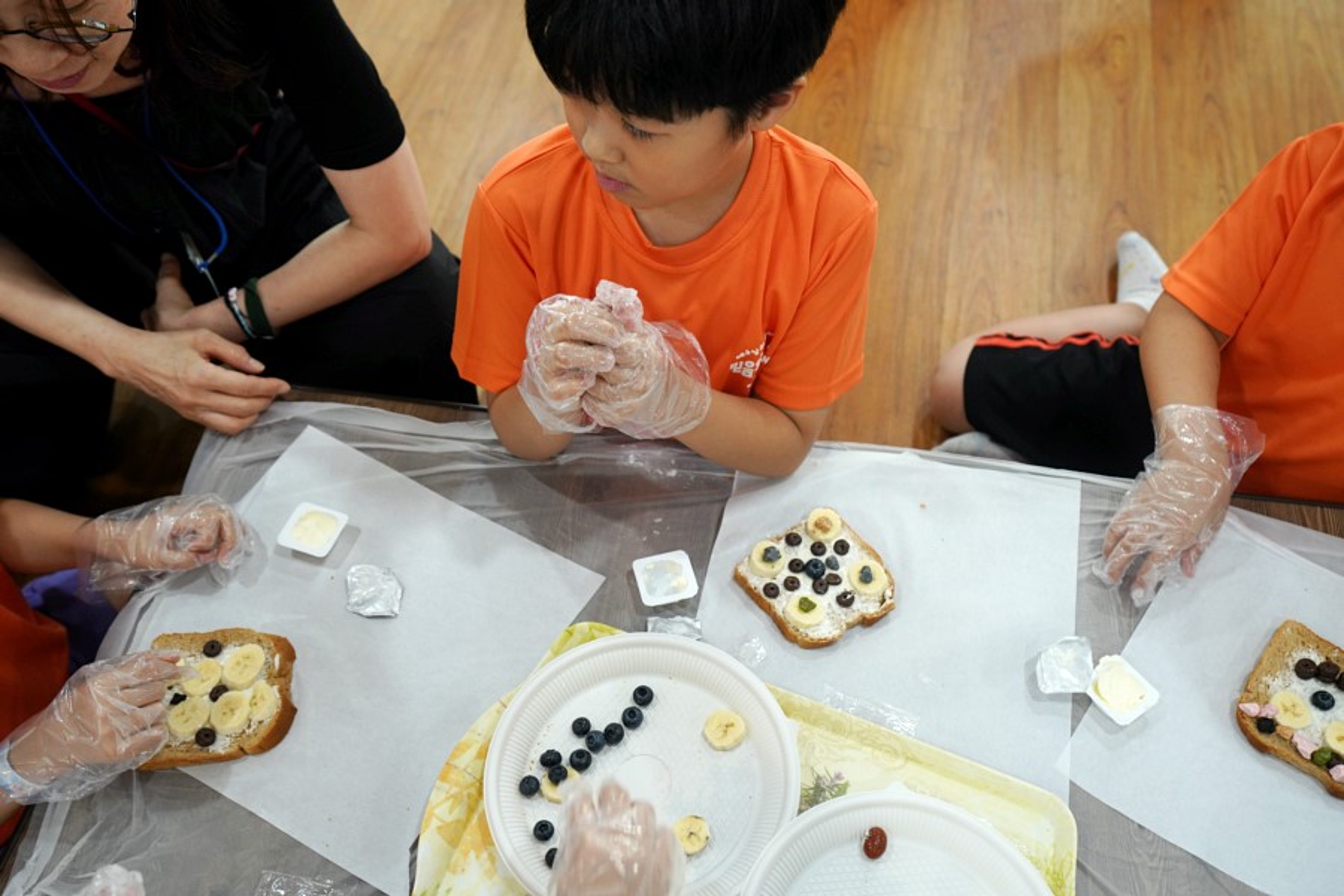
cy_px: 448
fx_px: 1307
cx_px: 672
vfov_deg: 37.9
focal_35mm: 35
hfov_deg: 54.4
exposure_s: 1/160
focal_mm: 35
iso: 1250
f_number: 4
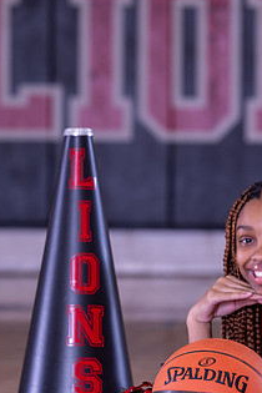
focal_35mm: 349
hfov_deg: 3.9
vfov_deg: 5.9
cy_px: 249
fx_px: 3810
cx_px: 372
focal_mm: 125
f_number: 4
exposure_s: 1/125
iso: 250
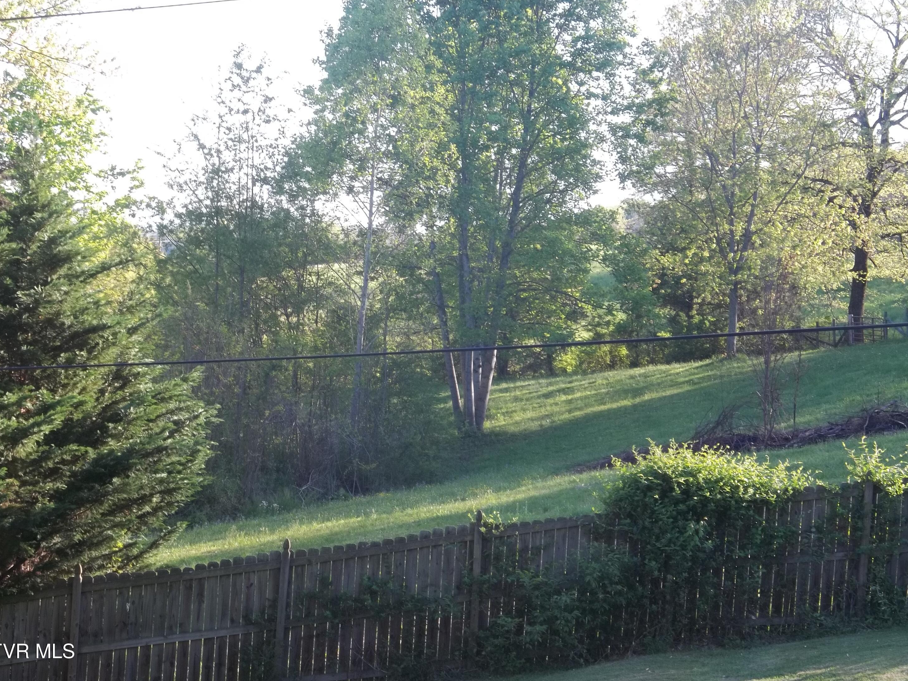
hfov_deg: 22.0
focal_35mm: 89
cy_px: 331
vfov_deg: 16.6
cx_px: 458
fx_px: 2334
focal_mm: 15.4
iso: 64
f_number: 4.5
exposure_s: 1/60
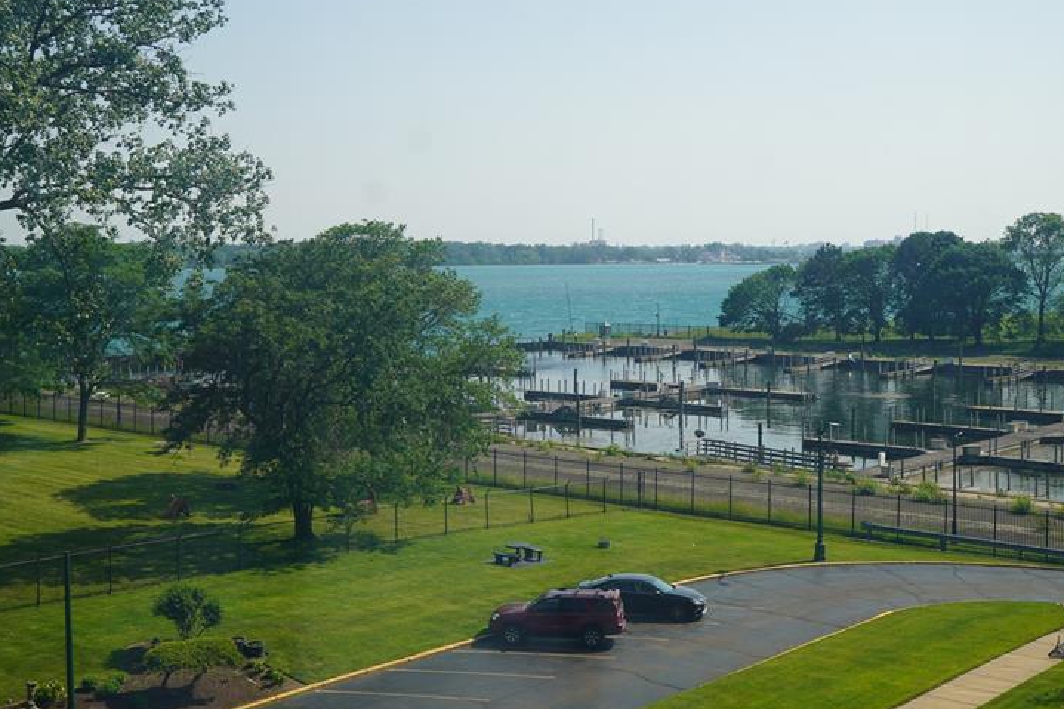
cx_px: 539
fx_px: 1389
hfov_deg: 41.9
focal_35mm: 47
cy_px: 317
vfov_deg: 28.6
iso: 100
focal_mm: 33
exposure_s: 1/500
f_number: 5
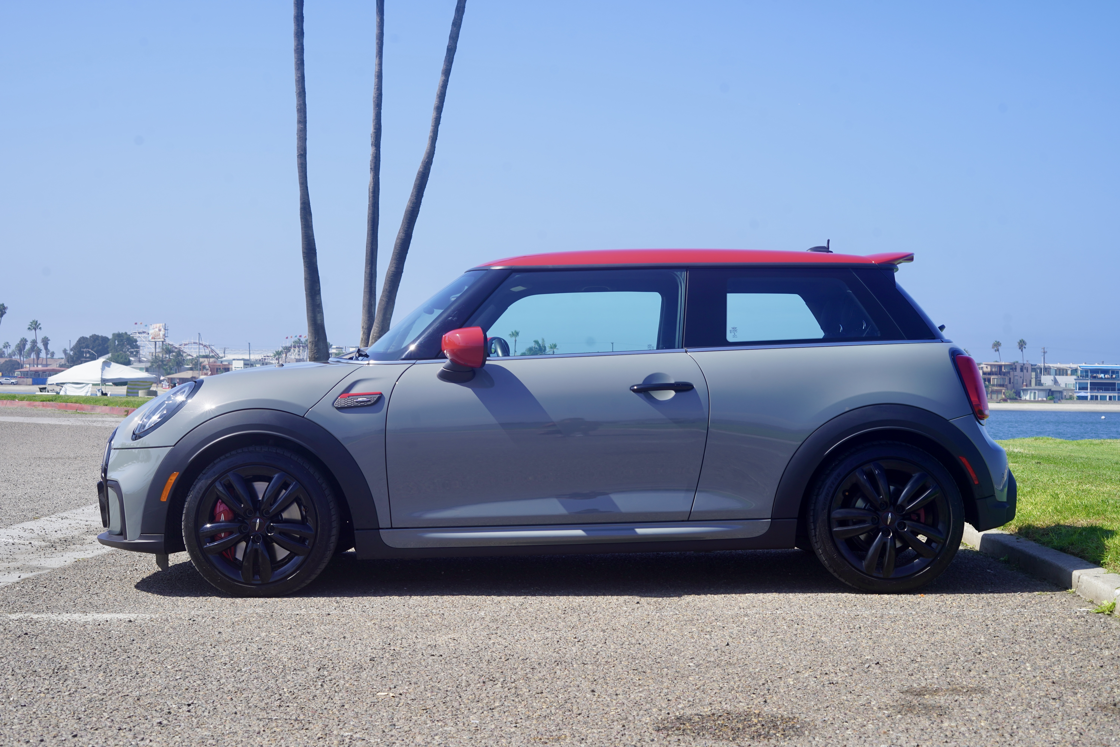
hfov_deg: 39.6
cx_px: 560
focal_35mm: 50
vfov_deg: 27.0
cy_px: 374
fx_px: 1555
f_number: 9
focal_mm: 50
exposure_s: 1/125
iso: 100
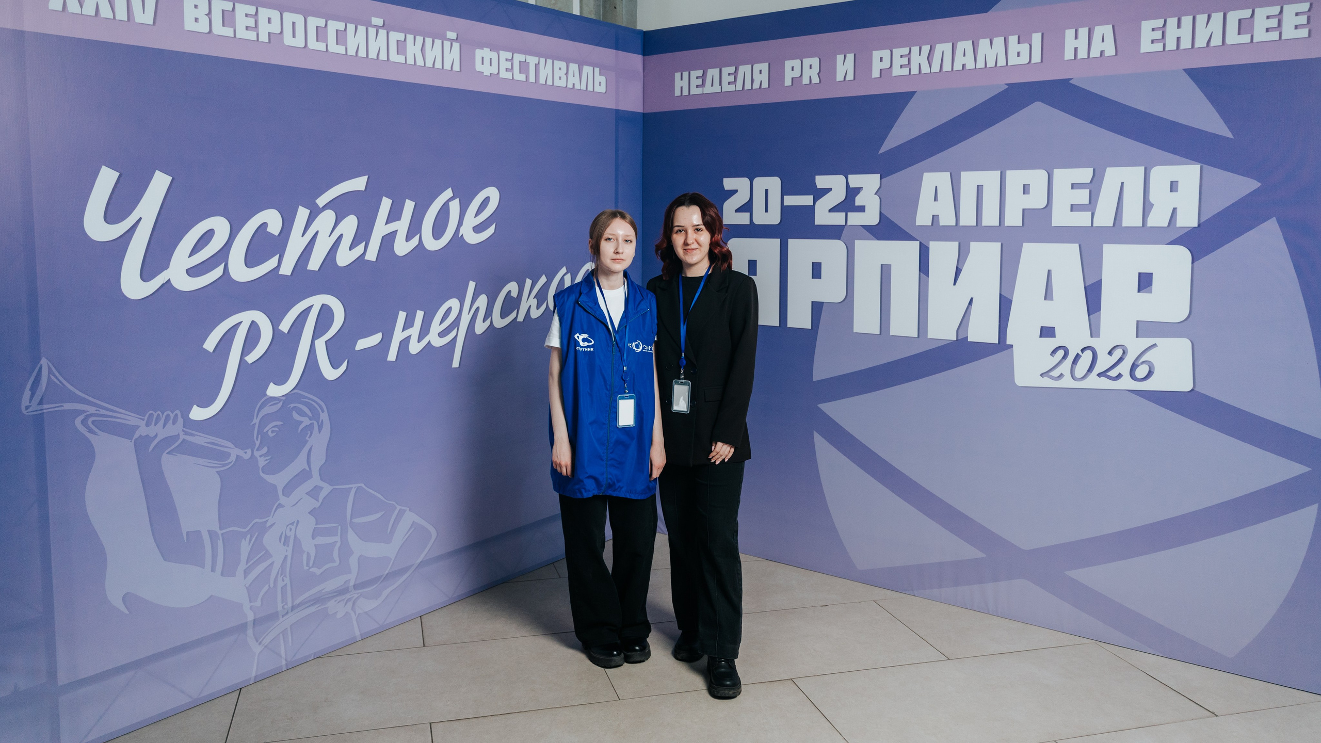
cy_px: 303
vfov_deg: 39.6
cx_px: 660
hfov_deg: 65.4
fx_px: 1028
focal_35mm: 29
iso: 1000
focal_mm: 28
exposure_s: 1/200
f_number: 2.8
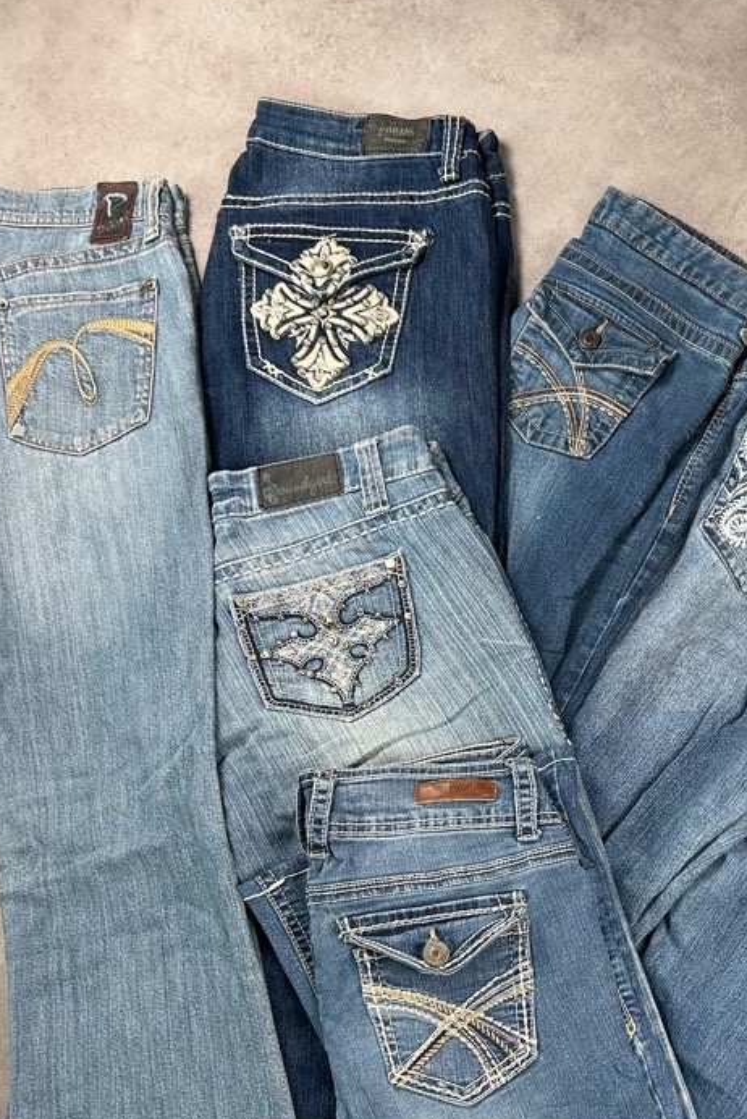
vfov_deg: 38.8
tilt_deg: -74.8
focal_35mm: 50
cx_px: 724
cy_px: 805
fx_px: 1555
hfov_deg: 25.8
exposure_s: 1/121
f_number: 1.5
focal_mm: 5.7
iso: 80
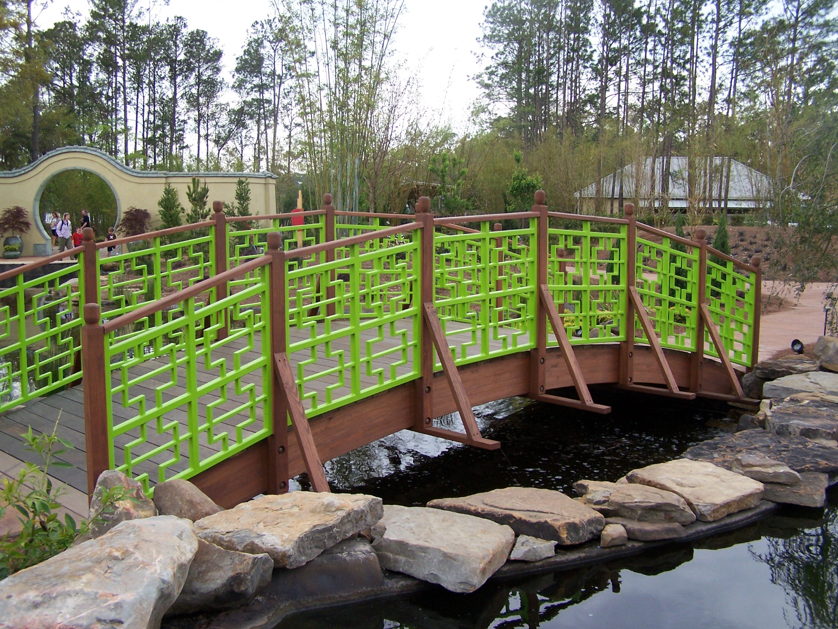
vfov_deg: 37.7
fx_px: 920
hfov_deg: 49.0
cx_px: 419
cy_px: 314
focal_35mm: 38
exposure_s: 1/250
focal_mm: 6.3
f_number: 2.8
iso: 100
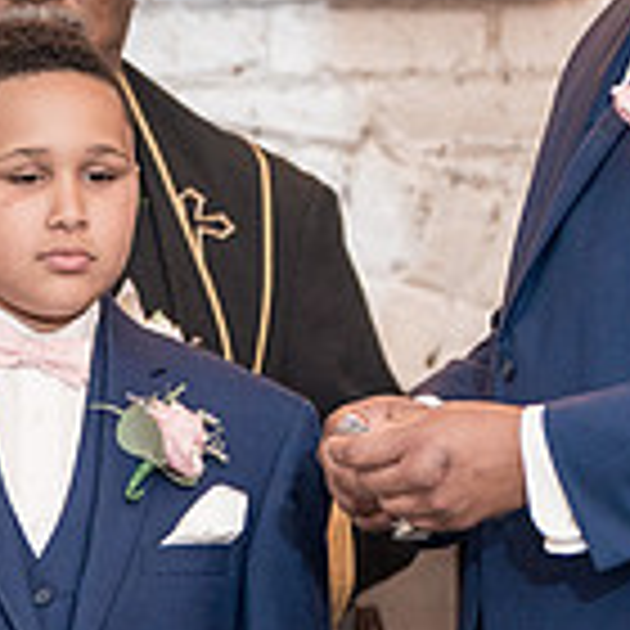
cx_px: -8
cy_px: 342
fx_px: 11634
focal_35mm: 565
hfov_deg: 3.1
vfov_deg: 3.1
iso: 2000
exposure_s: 1/160
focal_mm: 150
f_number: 2.8
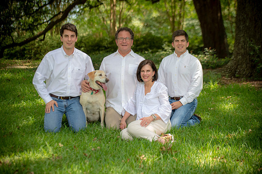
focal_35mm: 70
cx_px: 131
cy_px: 87
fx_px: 509
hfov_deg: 28.9
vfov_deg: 19.4
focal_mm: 70
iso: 100
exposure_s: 1/200
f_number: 3.2
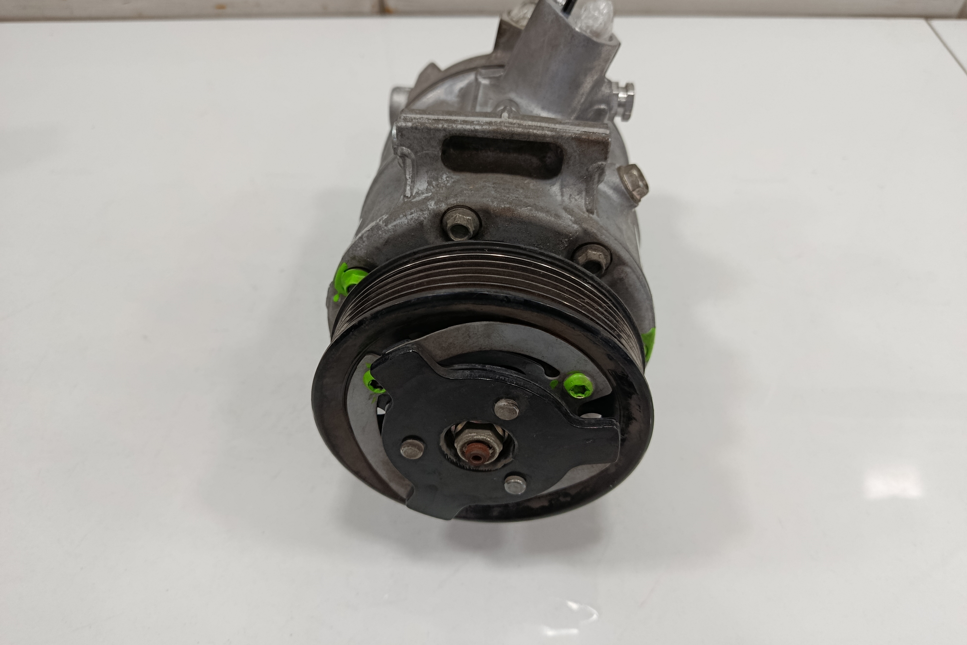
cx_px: 484
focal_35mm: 25
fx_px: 672
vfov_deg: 51.2
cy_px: 293
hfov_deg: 71.5
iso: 980
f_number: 1.7
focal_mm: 5.24
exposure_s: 1/100
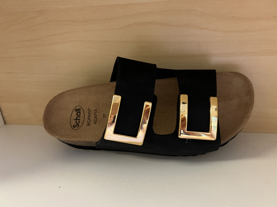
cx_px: 138
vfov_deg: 53.1
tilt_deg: -21.3
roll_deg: +4.1
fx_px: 208
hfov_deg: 67.3
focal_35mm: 26
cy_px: 104
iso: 320
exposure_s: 1/50
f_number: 1.5
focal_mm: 5.7
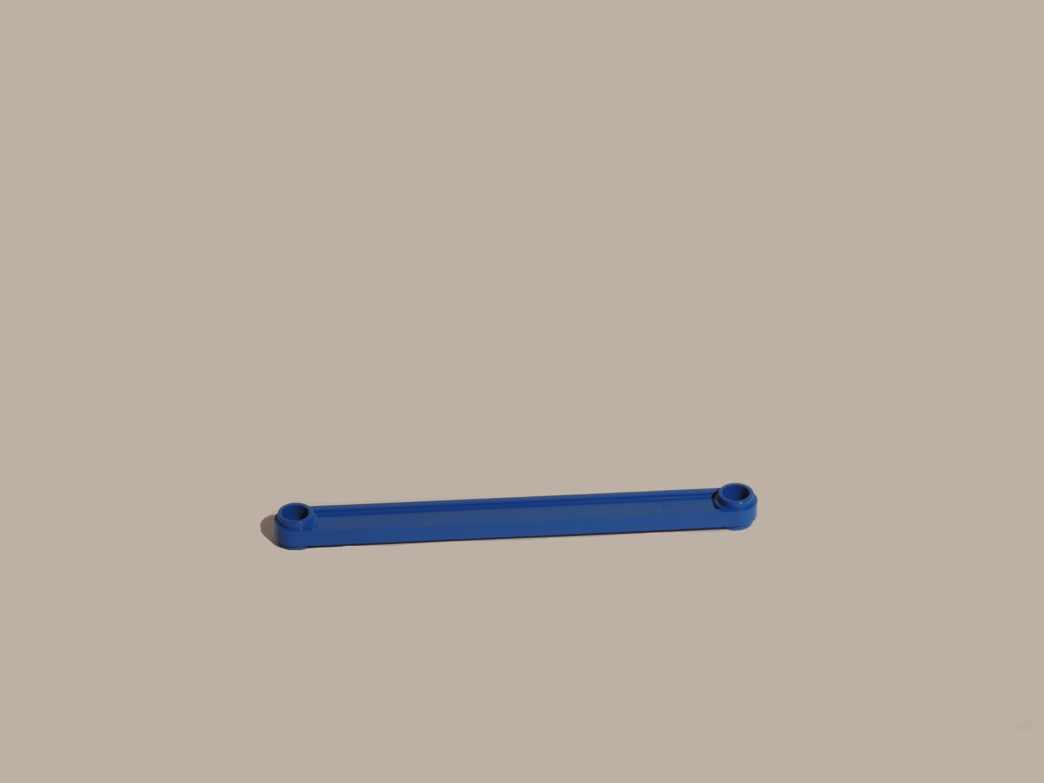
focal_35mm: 145
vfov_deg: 10.2
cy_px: 392
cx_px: 522
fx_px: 4373
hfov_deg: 13.6
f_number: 4.4
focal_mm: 25.8
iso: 100
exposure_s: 1/5
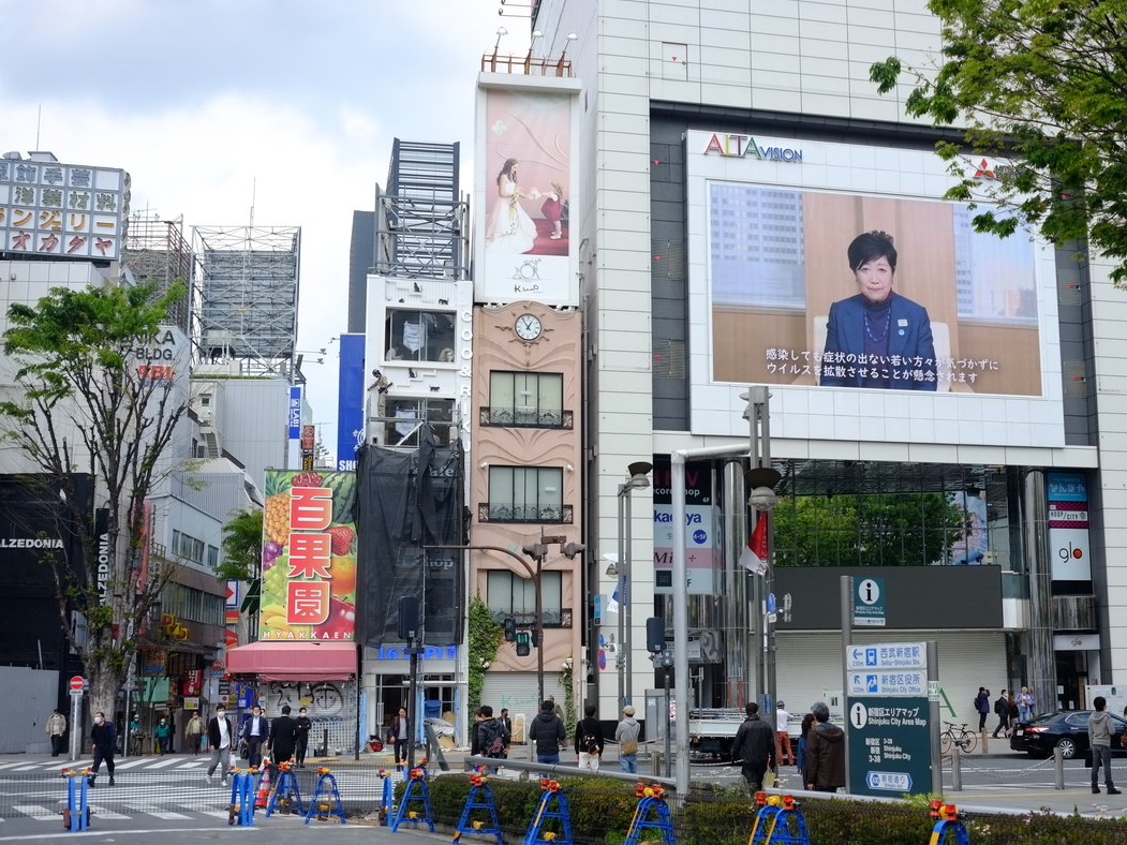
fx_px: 1465
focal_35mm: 45
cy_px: 426
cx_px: 633
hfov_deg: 42.0
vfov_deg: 32.2
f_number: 3.6
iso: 200
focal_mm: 27
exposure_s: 1/1000
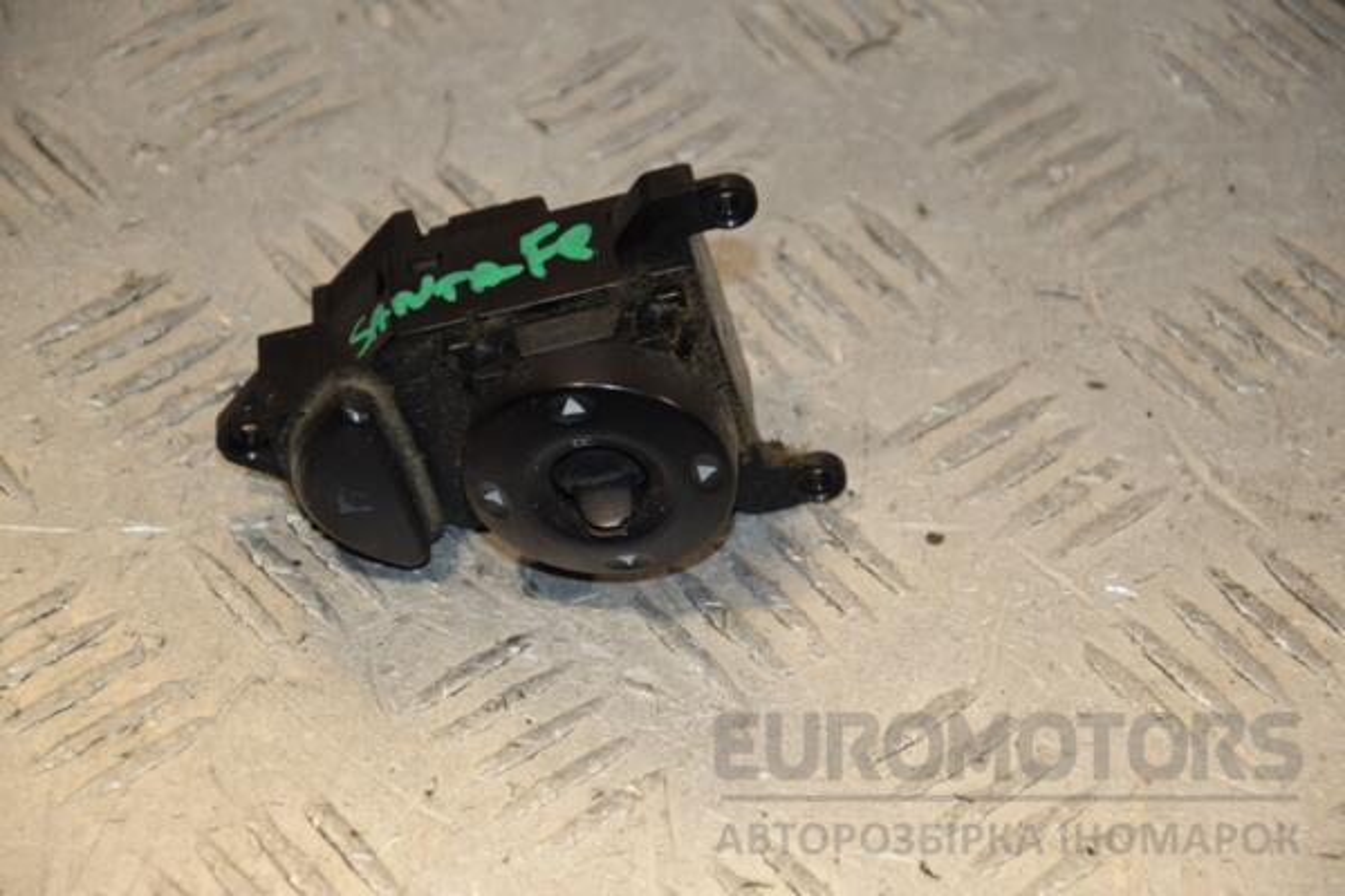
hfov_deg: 13.0
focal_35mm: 158
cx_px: 672
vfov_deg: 8.7
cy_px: 448
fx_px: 5884
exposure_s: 1/200
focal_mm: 105
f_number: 6.3
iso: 800
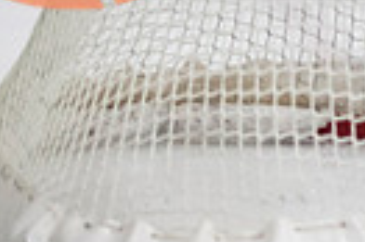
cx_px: 919
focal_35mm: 501
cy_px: -234
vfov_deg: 2.7
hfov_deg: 4.0
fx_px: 5073
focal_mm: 85
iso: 3200
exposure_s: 1/640
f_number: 3.2
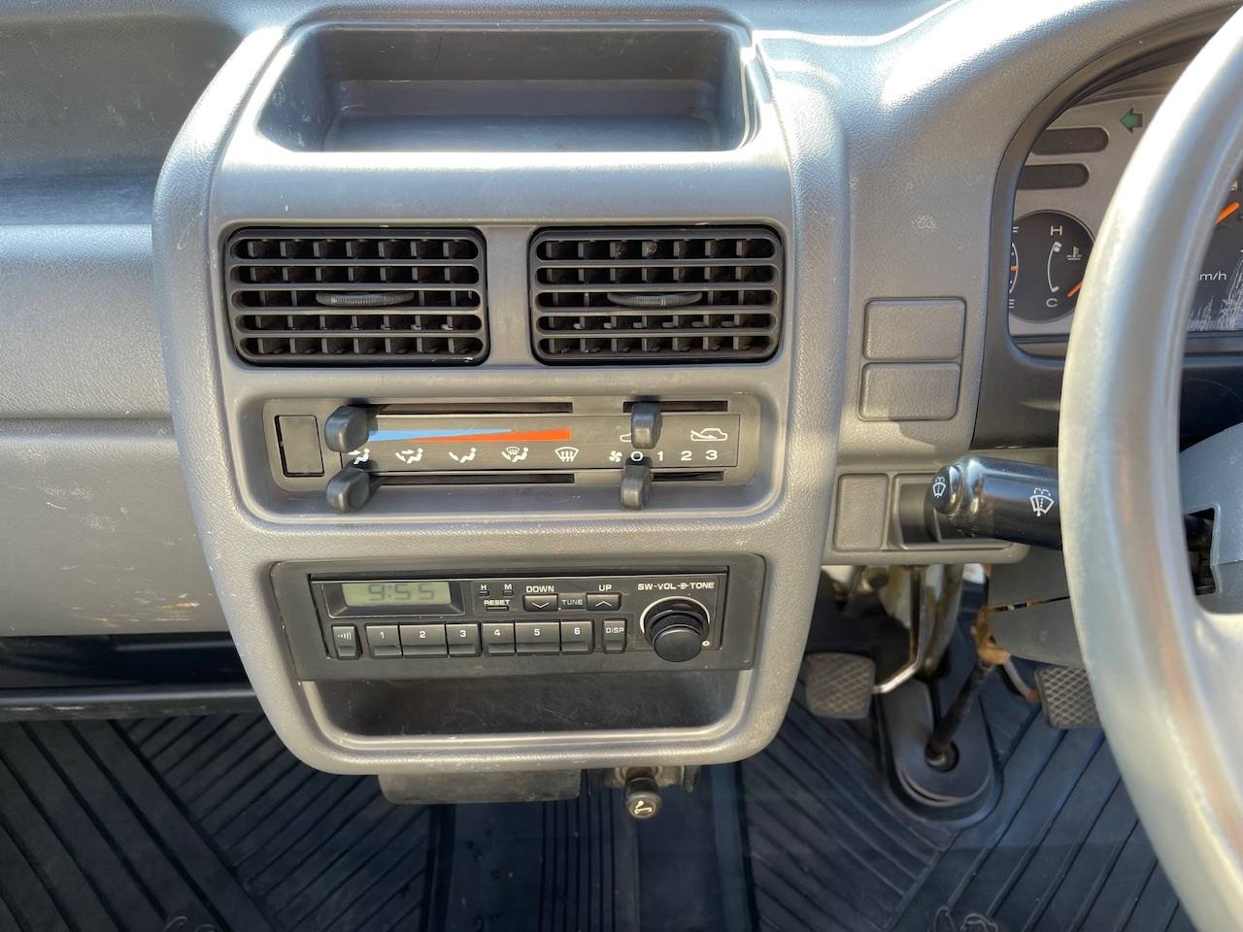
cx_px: 622
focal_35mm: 25
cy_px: 466
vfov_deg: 54.9
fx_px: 898
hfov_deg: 69.4
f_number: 1.6
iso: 64
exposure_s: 1/121
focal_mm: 5.1
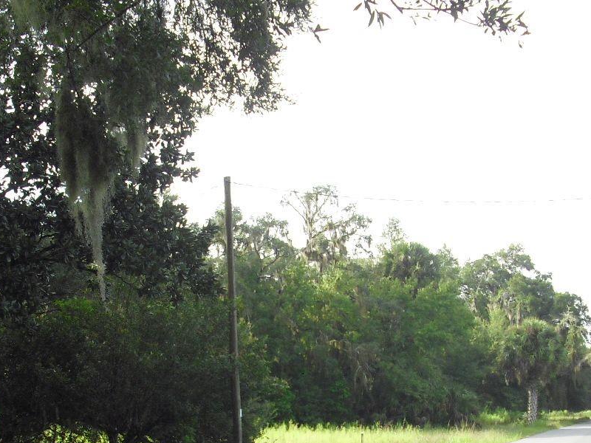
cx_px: 323
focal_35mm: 76
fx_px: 1298
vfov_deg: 19.1
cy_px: 383
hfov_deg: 25.6
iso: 100
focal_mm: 6.2
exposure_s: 1/320
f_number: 2.8
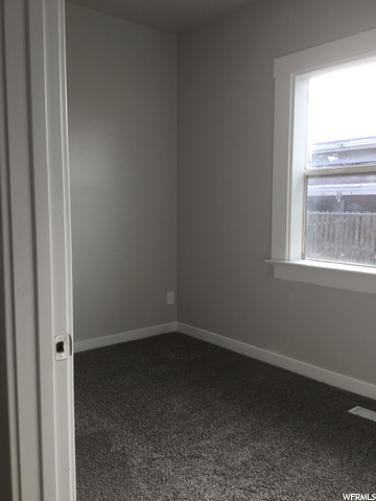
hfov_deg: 45.4
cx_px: 188
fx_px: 449
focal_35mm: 31
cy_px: 250
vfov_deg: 58.4
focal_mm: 3.3
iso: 25
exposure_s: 1/60
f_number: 2.4
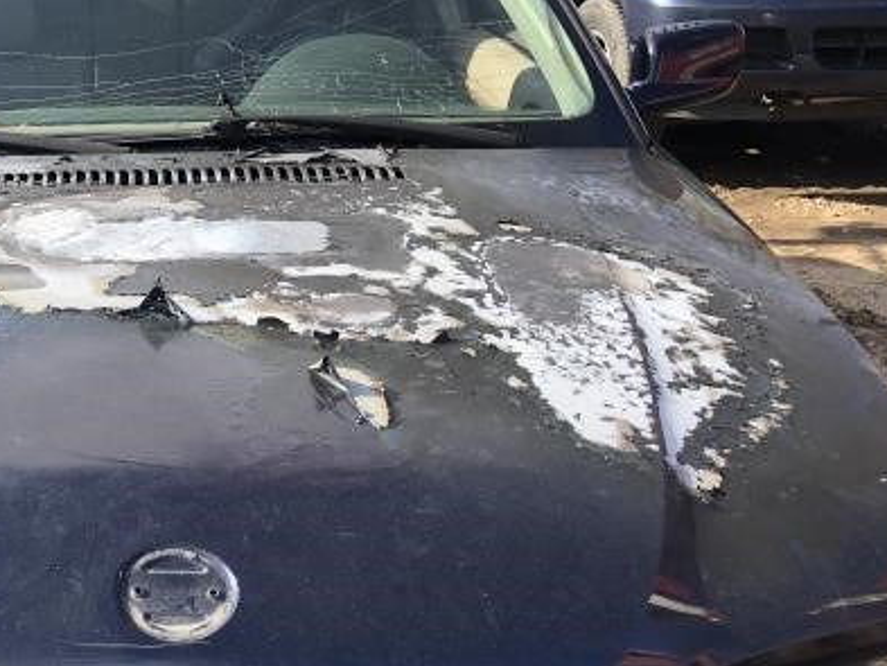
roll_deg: +0.0
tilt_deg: -24.0
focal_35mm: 57
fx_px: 1461
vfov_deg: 25.3
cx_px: 117
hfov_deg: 32.4
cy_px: 512
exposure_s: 1/716
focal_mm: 3.99
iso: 20
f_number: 1.8
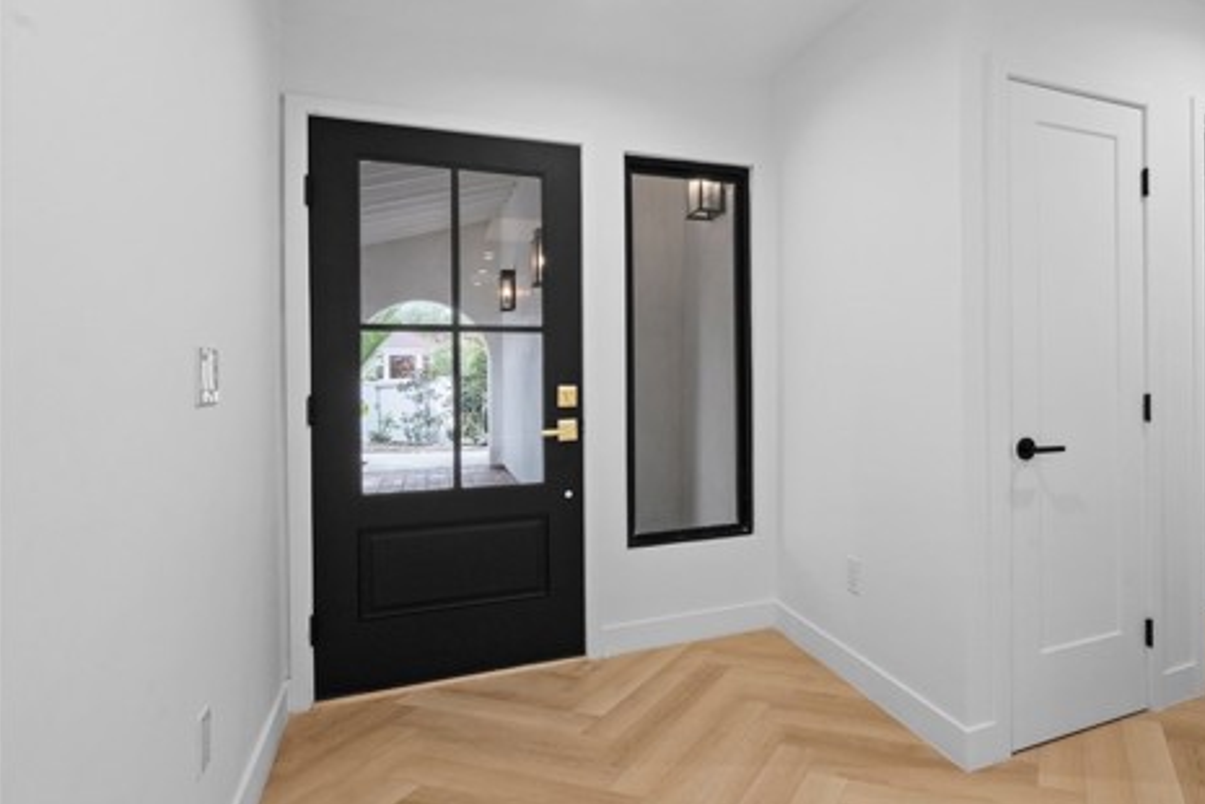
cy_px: 381
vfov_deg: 57.2
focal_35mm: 22
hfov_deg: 75.5
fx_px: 736
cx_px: 827
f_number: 10
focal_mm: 16
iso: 8000
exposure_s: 1/30
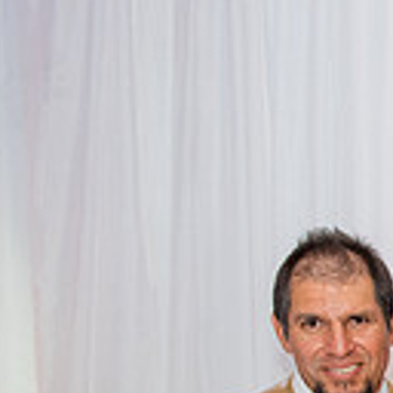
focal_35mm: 119
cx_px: 844
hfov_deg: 12.5
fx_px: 1529
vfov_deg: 14.0
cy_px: 533
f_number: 4.5
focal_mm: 31
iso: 1000
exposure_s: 1/160
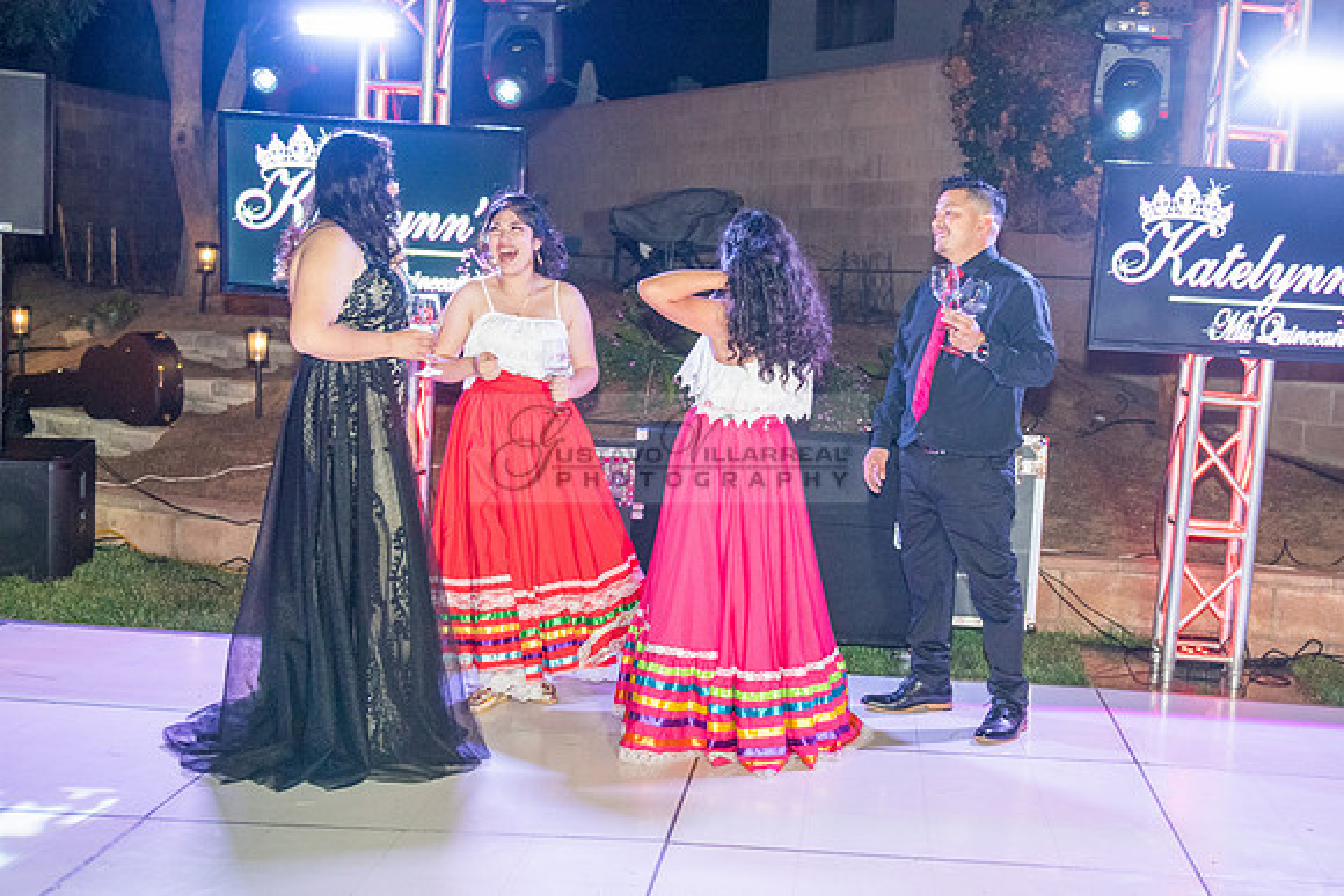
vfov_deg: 28.5
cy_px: 431
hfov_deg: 41.4
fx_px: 1766
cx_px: 812
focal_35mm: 47
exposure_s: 1/100
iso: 1600
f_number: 3.2
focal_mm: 35
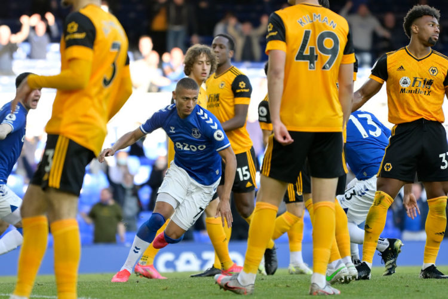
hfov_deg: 10.3
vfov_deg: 6.9
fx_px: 2489
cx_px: 224
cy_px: 150
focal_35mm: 200
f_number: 2.8
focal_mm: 200
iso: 400
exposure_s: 1/1000
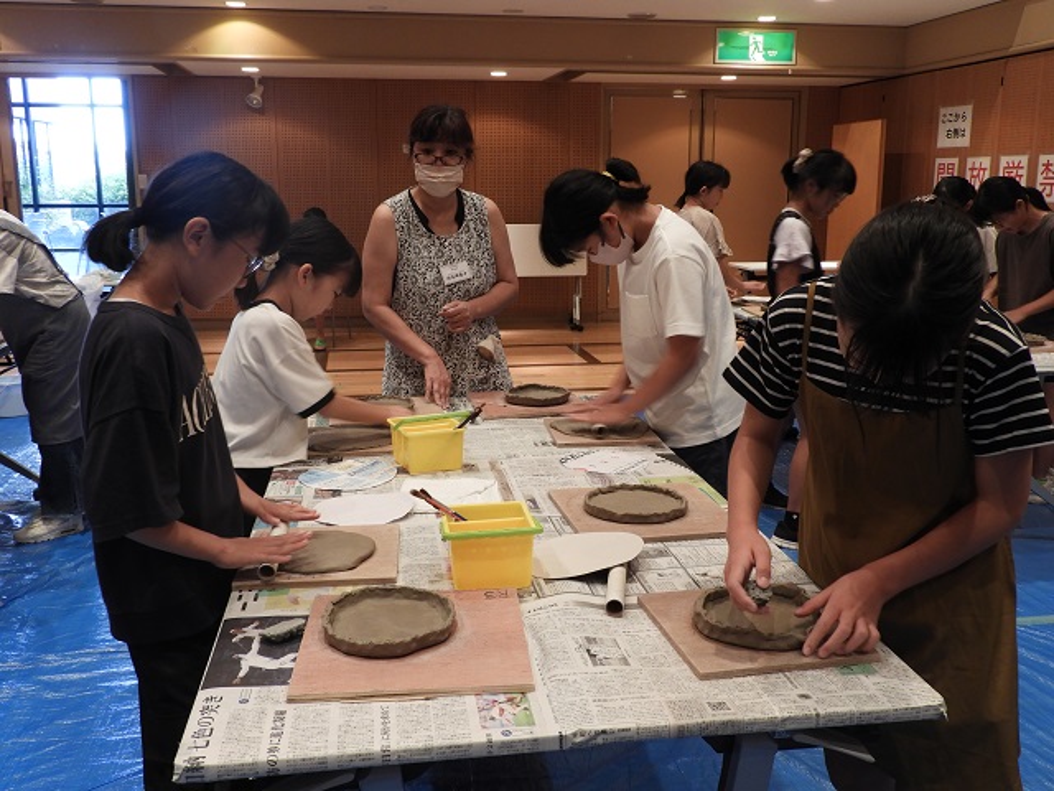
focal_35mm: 33
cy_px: 396
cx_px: 527
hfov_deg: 55.4
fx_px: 1005
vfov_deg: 42.9
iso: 220
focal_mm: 5.9
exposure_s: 1/30
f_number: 3.6
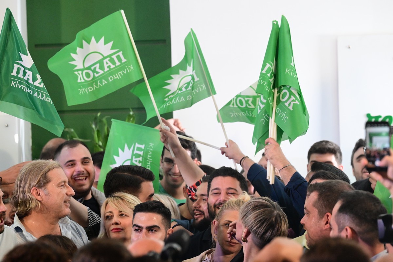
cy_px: 131
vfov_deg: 7.0
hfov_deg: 10.5
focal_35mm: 195
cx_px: 196
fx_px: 2129
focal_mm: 195
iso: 8000
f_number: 6.3
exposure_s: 1/400
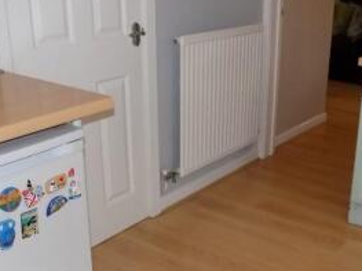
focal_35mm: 51
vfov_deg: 28.5
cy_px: 160
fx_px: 533
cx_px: 262
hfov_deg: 36.8
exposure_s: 1/30
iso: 200
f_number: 3.1
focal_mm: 4
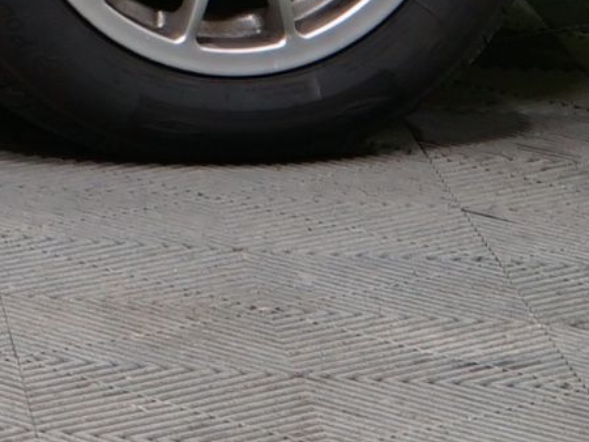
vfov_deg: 5.1
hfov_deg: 6.2
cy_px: -894
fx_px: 4712
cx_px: -1566
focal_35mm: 277
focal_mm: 33
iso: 400
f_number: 5.6
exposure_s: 1/20
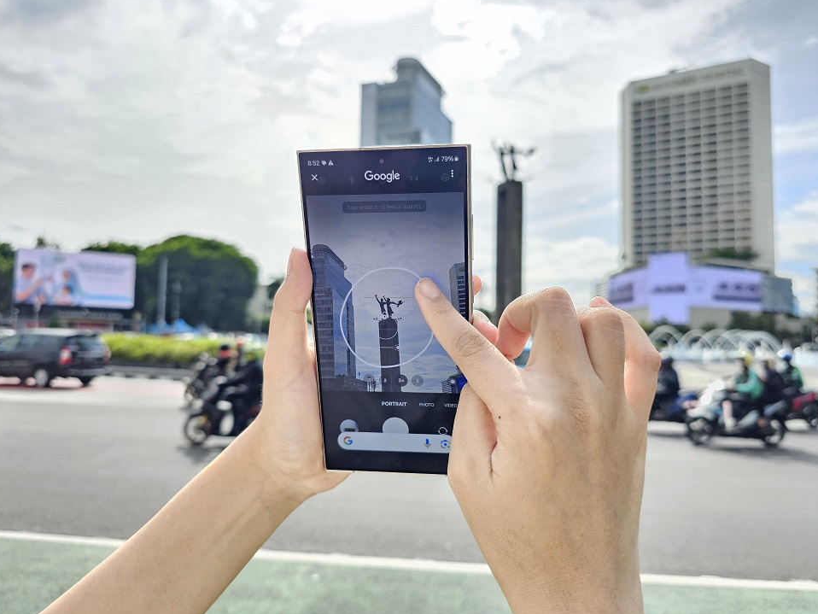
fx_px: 567
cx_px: 416
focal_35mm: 24
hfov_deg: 71.6
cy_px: 302
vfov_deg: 56.8
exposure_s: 1/180
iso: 12
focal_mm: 6.3
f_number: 1.7
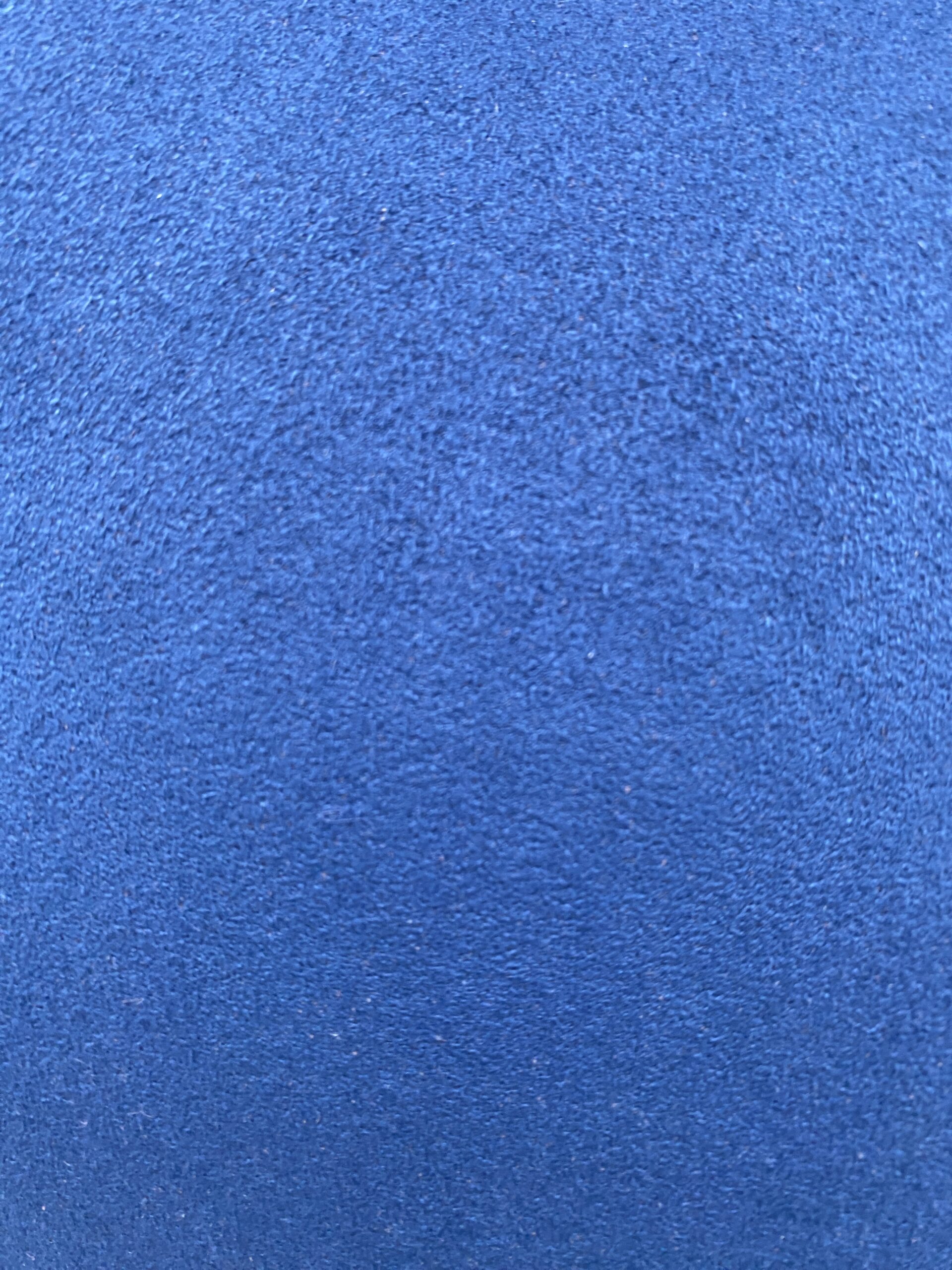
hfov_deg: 53.1
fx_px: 953
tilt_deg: -37.0
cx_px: 476
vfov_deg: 67.3
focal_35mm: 26
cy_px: 635
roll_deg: +0.3
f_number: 1.8
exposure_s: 1/60
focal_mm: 4.25
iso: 160
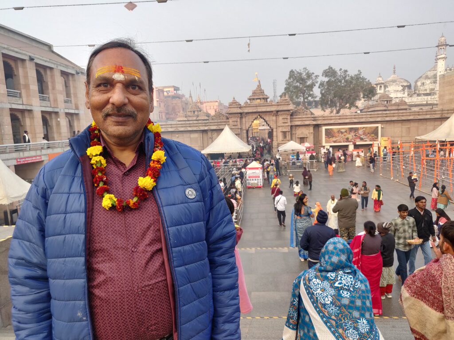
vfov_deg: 54.9
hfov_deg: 69.4
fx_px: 328
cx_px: 227
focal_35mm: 25
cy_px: 170
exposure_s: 1/115
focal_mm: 4.25
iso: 100
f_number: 1.7
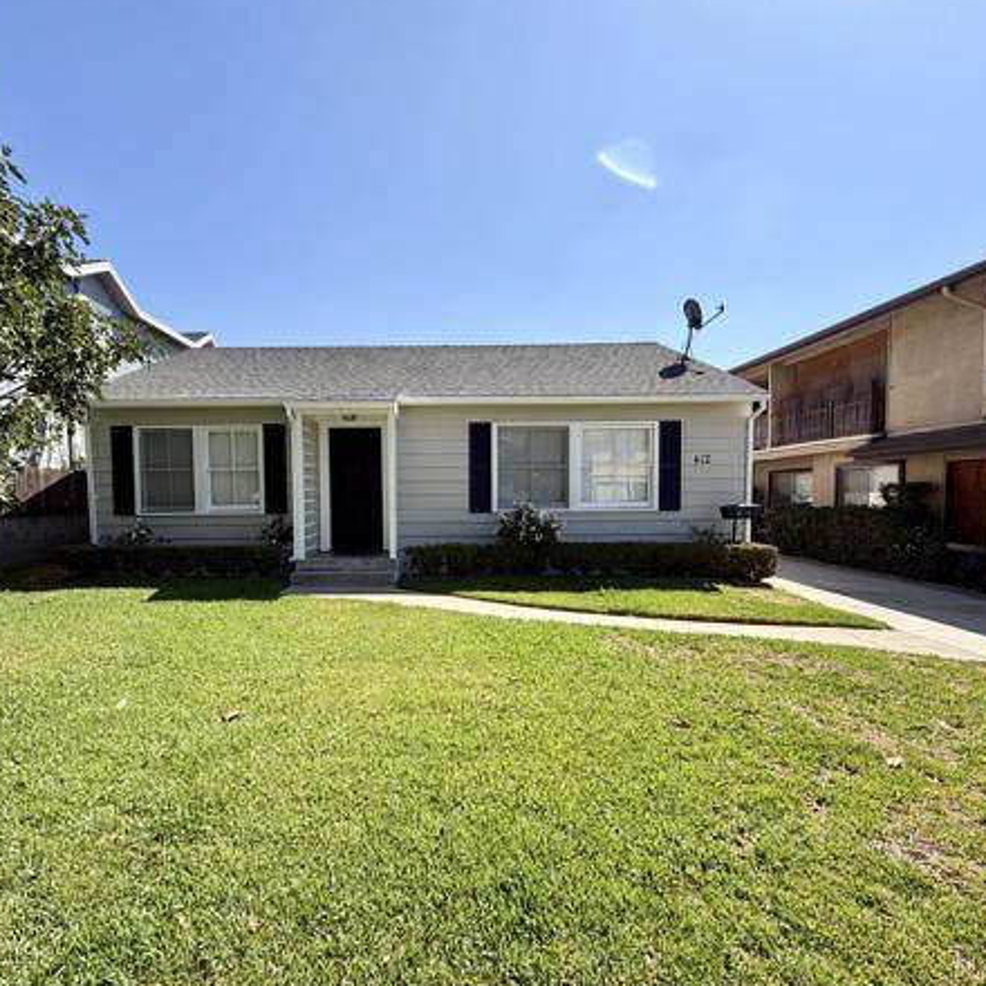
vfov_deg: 80.6
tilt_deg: -3.4
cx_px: 441
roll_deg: +0.9
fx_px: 580
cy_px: 527
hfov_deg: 80.5
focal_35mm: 18
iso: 25
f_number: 2.2
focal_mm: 2.22
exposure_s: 1/770
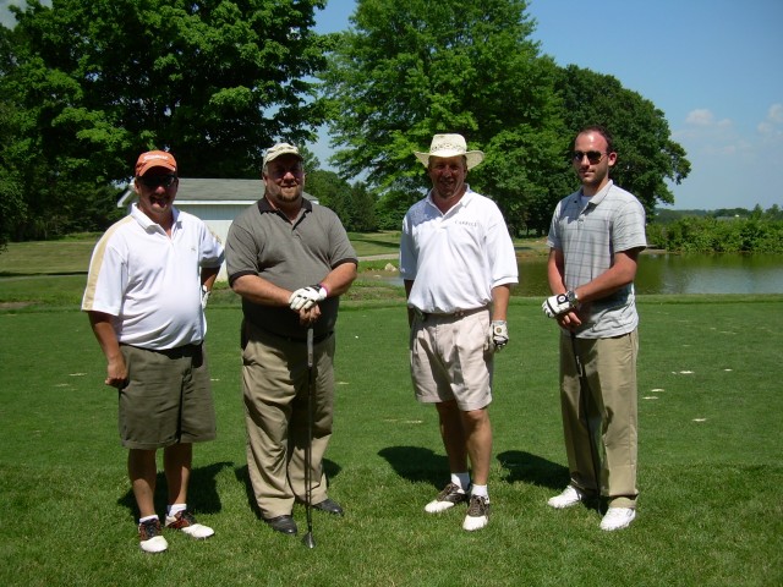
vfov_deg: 37.7
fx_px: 860
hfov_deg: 49.0
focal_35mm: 38
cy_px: 294
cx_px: 392
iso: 50
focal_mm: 6.3
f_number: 2.8
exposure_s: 1/1189
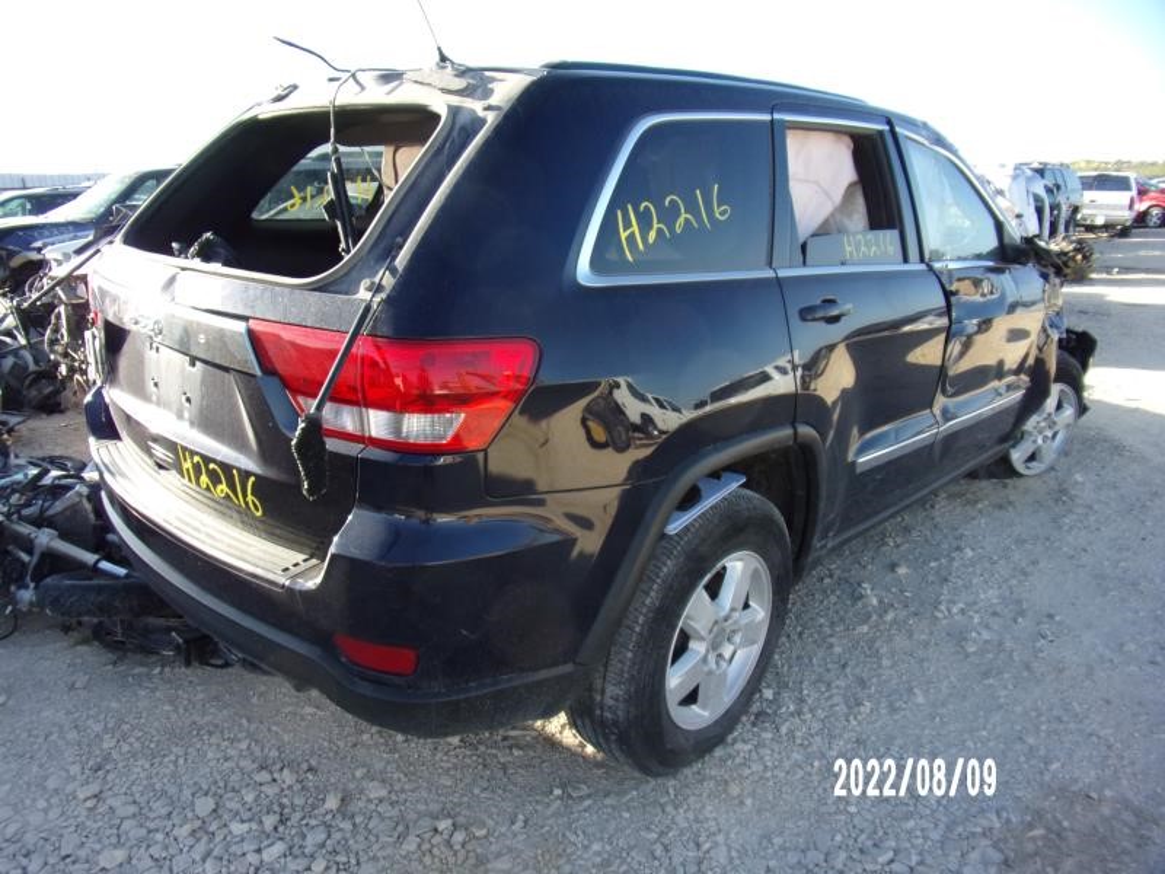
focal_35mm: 24
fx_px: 808
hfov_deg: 71.6
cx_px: 582
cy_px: 437
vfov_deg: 56.8
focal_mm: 4.3
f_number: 3.3
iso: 80
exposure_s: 1/240
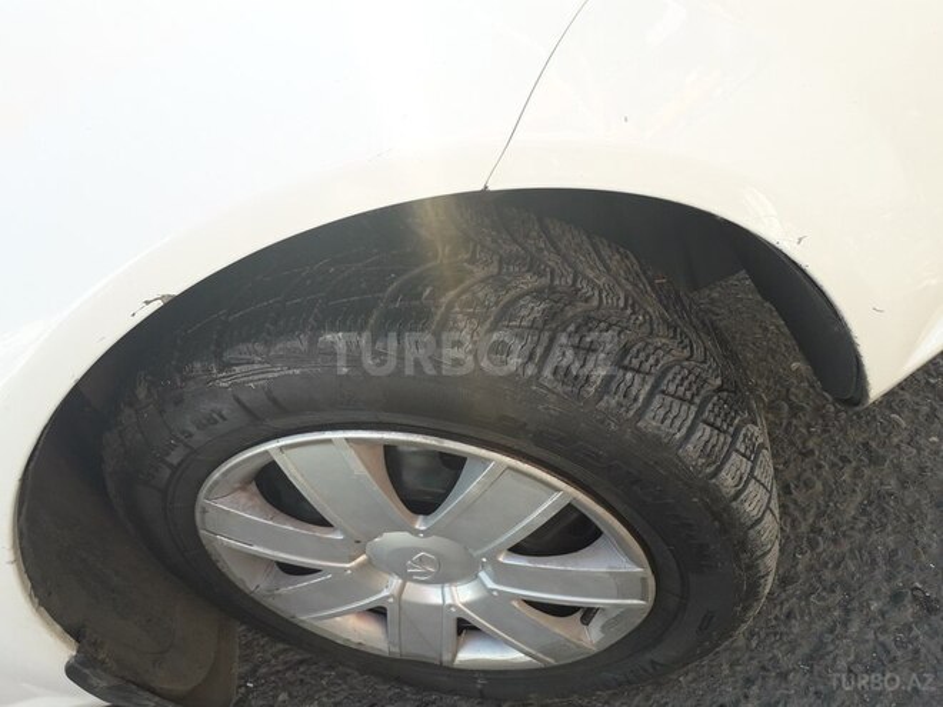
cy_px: 354
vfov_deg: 51.4
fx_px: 736
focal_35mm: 27
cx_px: 472
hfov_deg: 65.3
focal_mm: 3.6
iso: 40
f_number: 1.9
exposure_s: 1/278
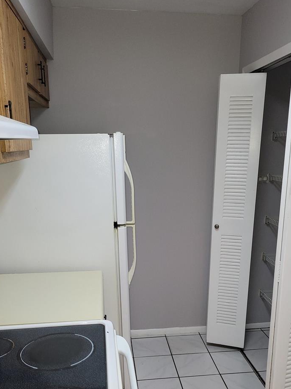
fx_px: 381
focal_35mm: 34
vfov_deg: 53.2
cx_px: 154
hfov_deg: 41.8
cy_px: 250
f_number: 1.8
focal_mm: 5.4
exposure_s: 1/60
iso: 125
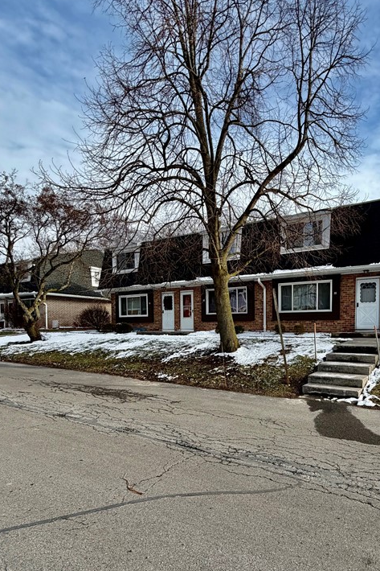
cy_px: 349
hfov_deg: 57.6
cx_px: 266
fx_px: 333
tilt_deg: -3.0
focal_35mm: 21
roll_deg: +0.2
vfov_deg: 80.0
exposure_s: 1/770
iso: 40
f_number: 2.2
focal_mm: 2.22
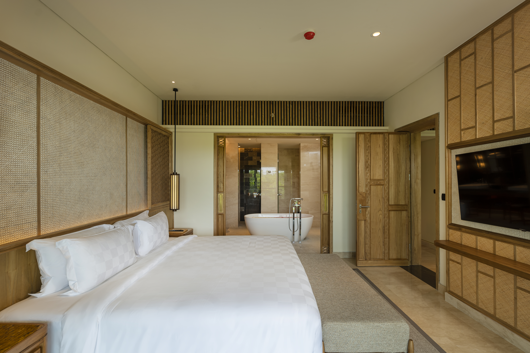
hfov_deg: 96.7
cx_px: 265
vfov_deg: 73.7
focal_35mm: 16
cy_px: 176
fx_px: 236
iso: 400
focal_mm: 16
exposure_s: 1/40
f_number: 8
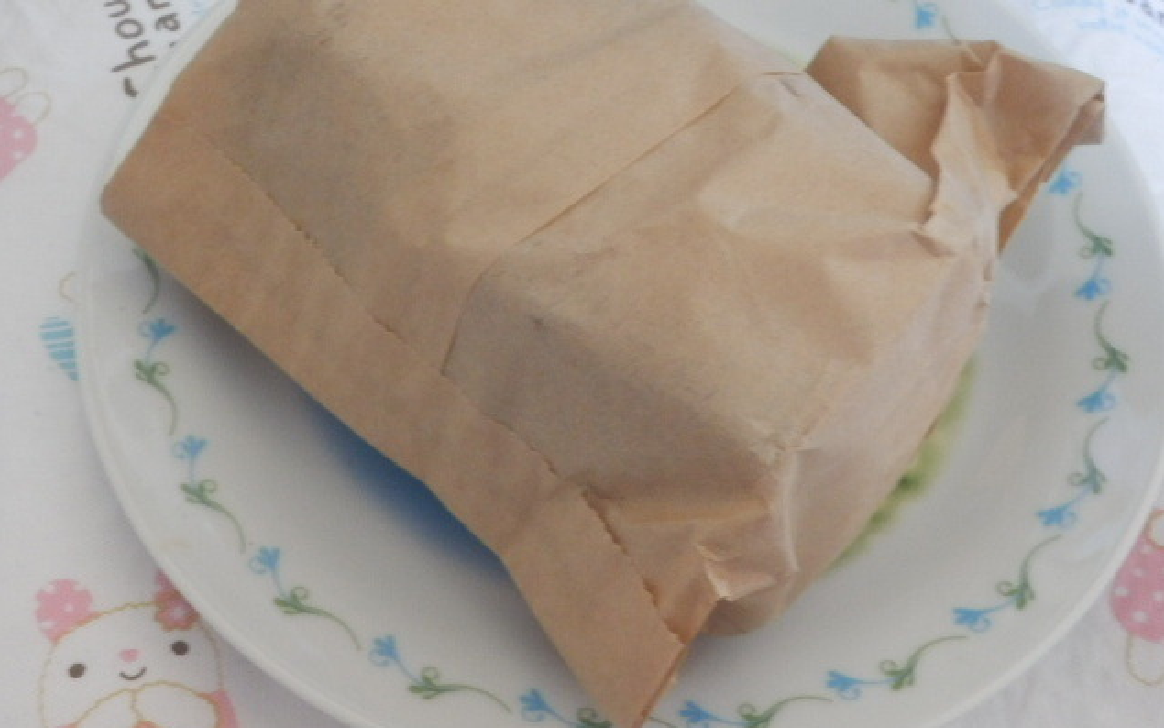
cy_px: 308
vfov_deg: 27.4
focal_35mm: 47
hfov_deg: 42.6
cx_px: 585
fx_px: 1491
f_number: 4.2
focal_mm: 7.9
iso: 800
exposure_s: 1/8
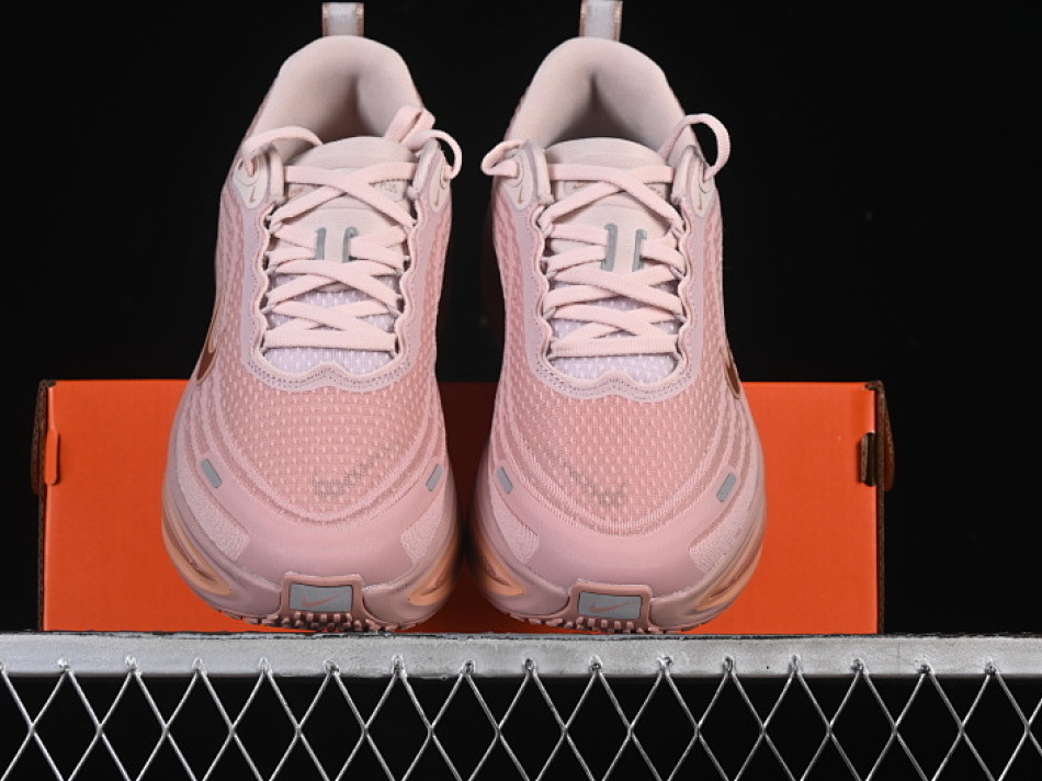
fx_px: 2468
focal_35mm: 82
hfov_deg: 23.8
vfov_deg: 18.0
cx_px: 462
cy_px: 388
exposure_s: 1/80
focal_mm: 50
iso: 160
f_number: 8
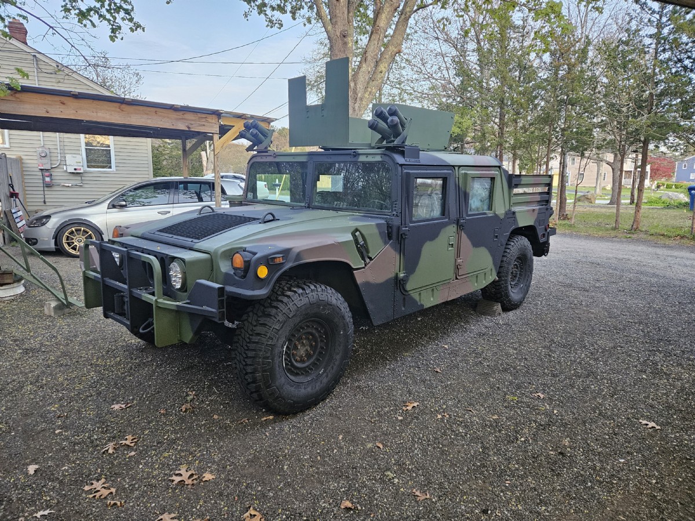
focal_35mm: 23
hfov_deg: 73.9
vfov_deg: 58.9
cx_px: 348
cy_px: 260
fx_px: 462
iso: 400
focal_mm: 5.4
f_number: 1.8
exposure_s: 1/120
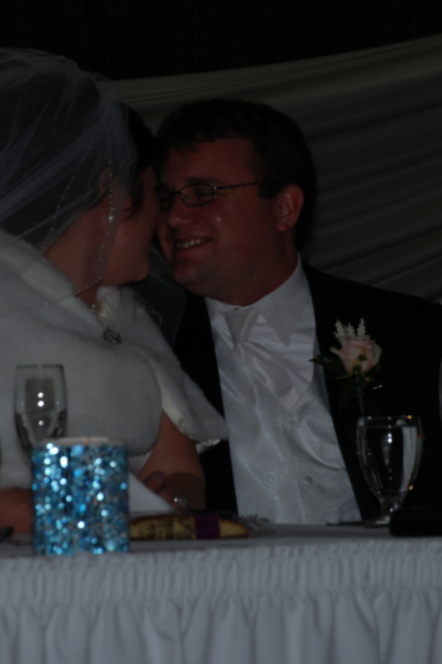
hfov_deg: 6.1
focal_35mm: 226
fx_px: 4162
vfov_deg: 9.1
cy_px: 332
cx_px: 185
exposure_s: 1/60
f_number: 5.6
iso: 100
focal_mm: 100
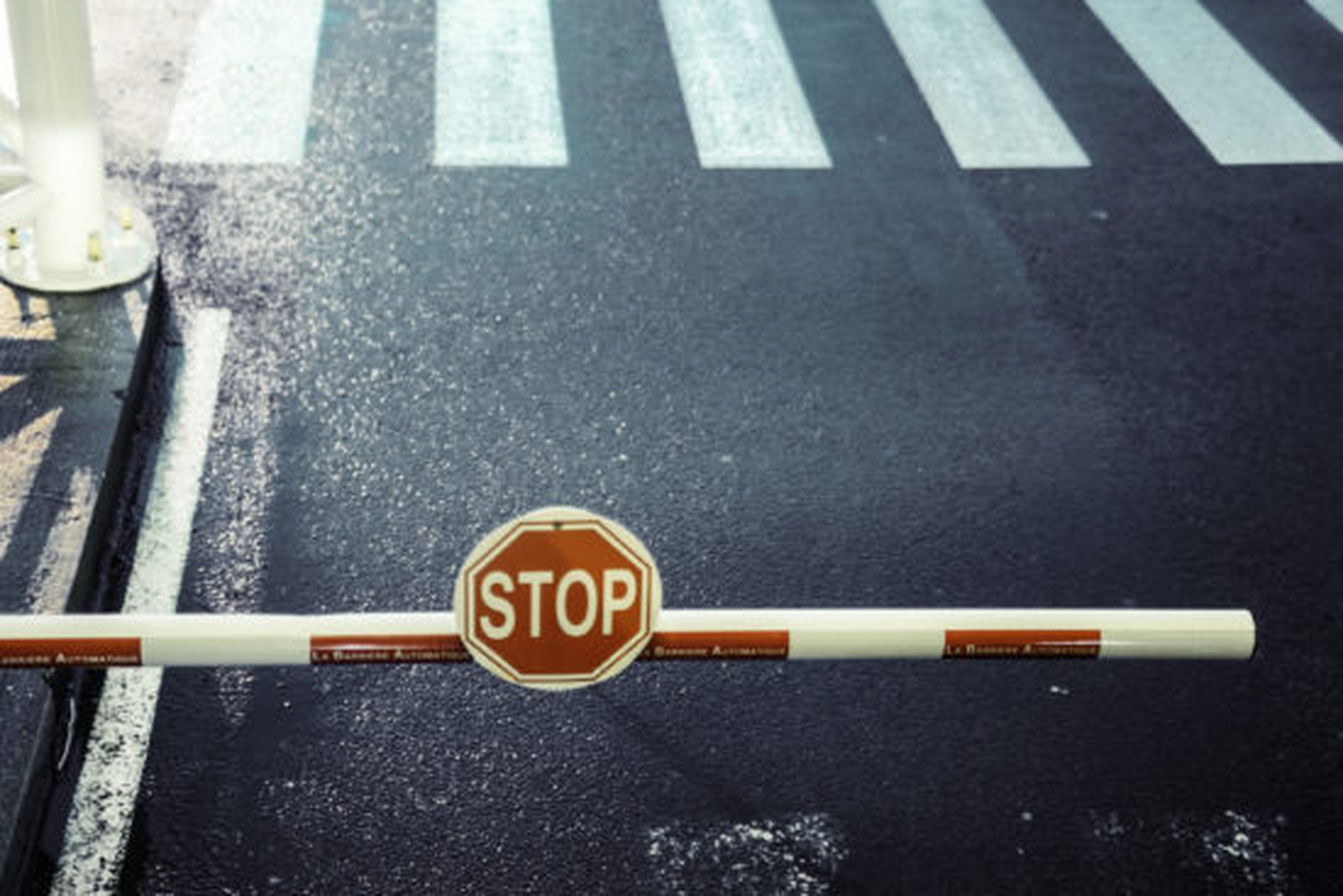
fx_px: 2090
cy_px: 448
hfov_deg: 35.6
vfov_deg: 24.2
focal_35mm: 56
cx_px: 672
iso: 100
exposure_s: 1/1.25
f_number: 2.8
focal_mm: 56
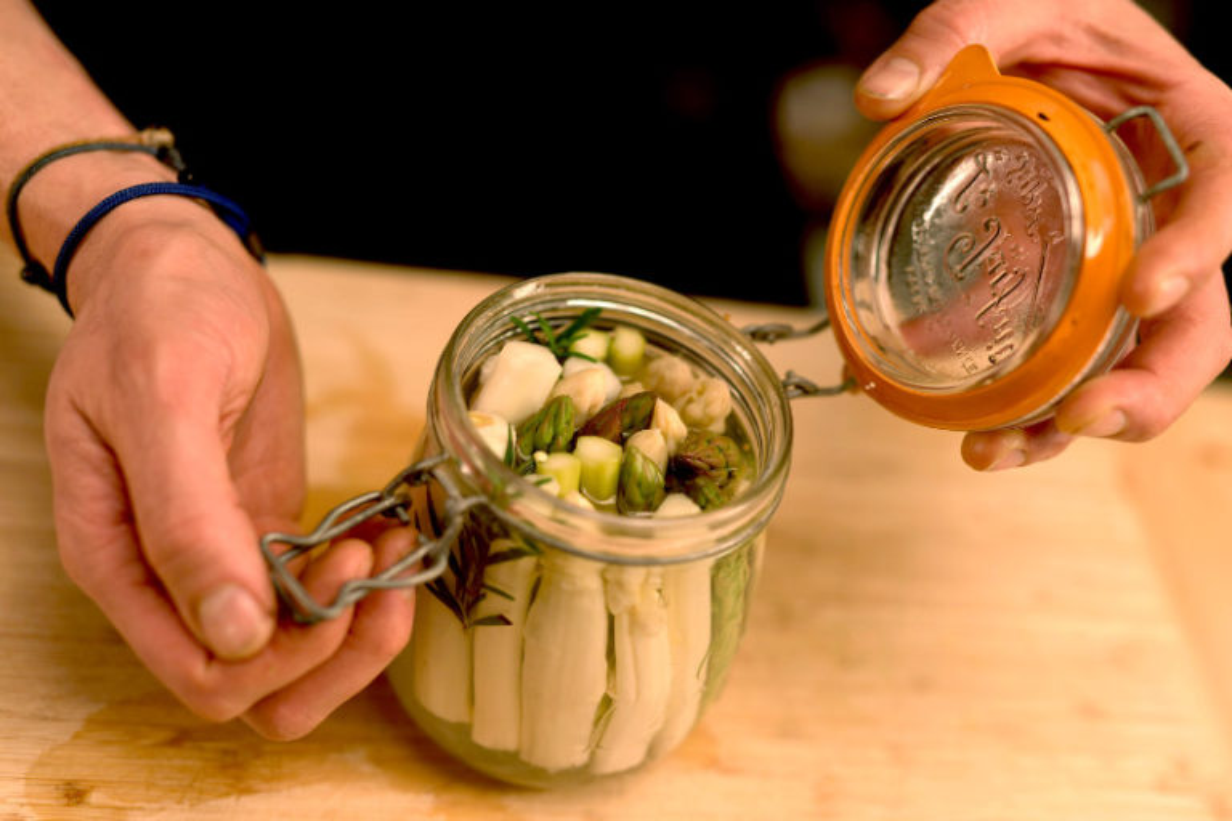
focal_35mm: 50
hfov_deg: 39.6
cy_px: 410
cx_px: 616
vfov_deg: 27.0
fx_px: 1711
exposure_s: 1/200
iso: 100
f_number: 2
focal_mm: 50
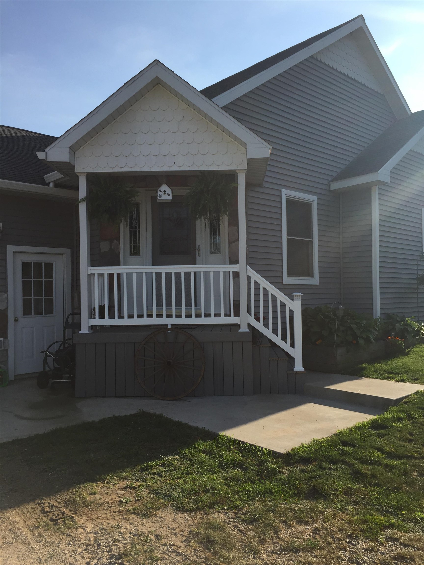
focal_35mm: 29
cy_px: 282
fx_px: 474
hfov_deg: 48.2
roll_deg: +0.9
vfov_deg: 61.7
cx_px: 212
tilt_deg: +2.2
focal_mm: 4.15
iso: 32
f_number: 2.2
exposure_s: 1/1582
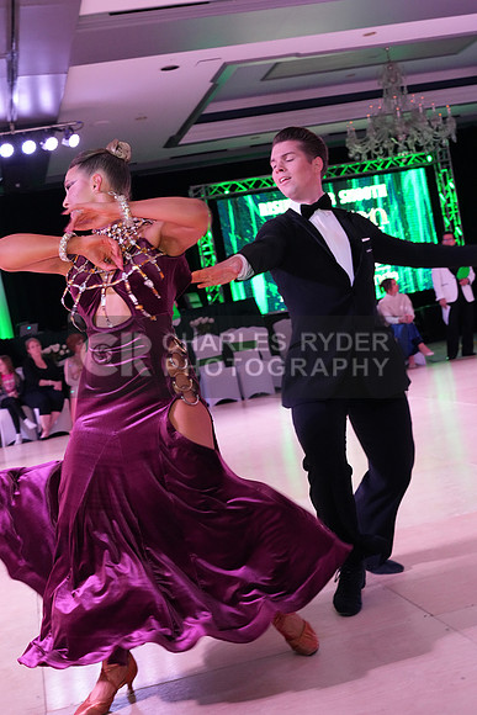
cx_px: 238
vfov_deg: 38.9
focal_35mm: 51
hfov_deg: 26.5
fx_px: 1013
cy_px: 358
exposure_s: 1/250
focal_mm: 51
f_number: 6.3
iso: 5000
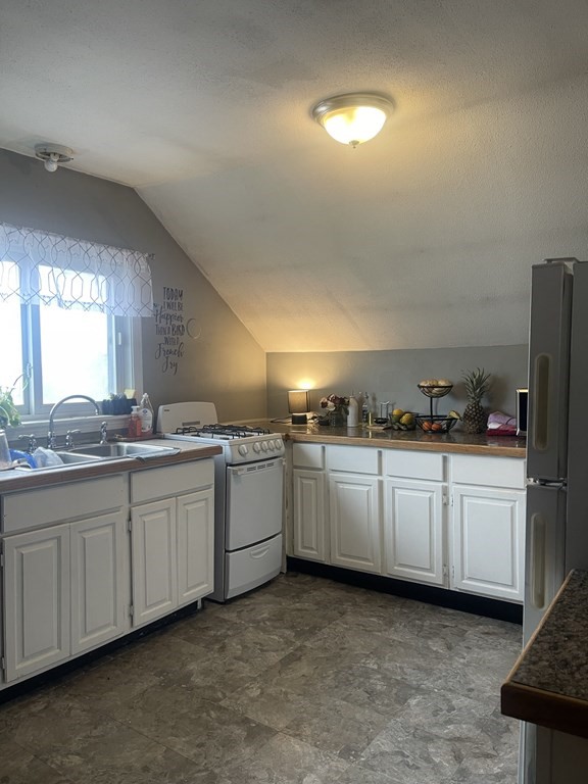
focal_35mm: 26
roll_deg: +1.3
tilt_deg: -1.4
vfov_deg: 67.3
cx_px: 294
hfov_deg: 53.1
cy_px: 392
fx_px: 589
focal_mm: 5.1
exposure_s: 1/60
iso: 125
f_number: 1.6
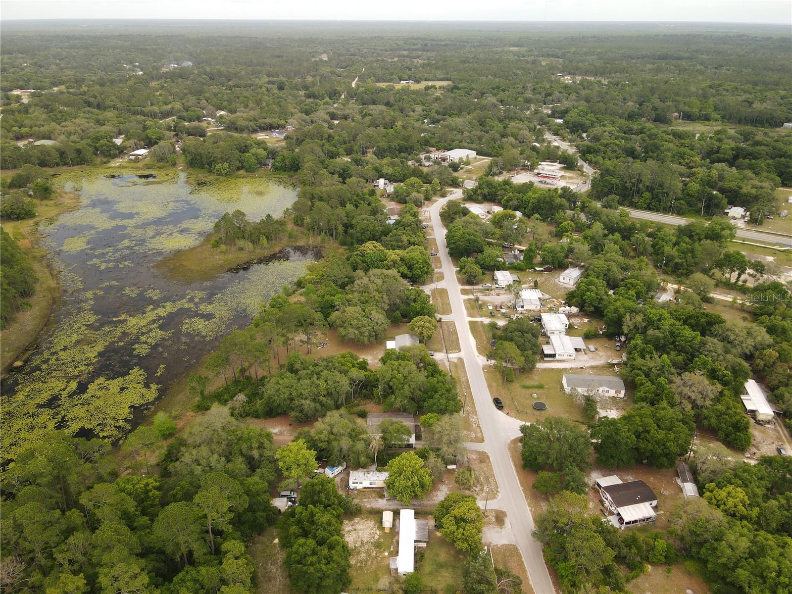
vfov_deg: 56.8
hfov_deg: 71.6
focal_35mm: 24
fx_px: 549
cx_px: 396
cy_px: 297
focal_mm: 4.5
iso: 100
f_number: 2.8
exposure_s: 1/30
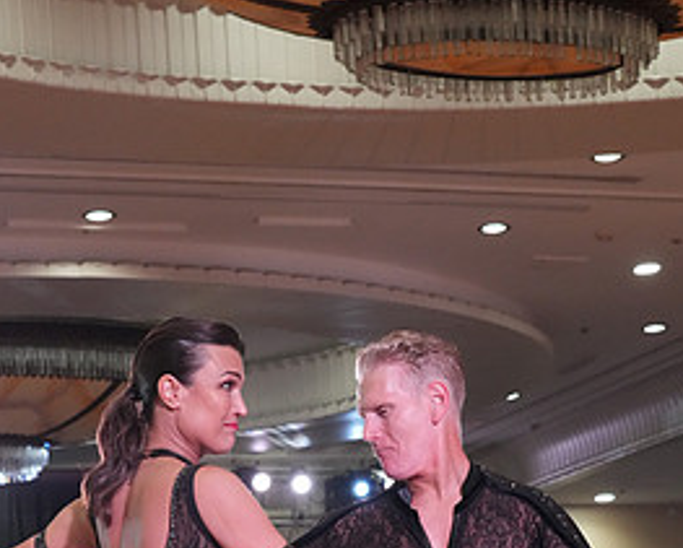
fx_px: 2469
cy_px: 709
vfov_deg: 12.3
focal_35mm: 122
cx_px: 266
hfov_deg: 15.7
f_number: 5.6
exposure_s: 1/320
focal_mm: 59
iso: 5000
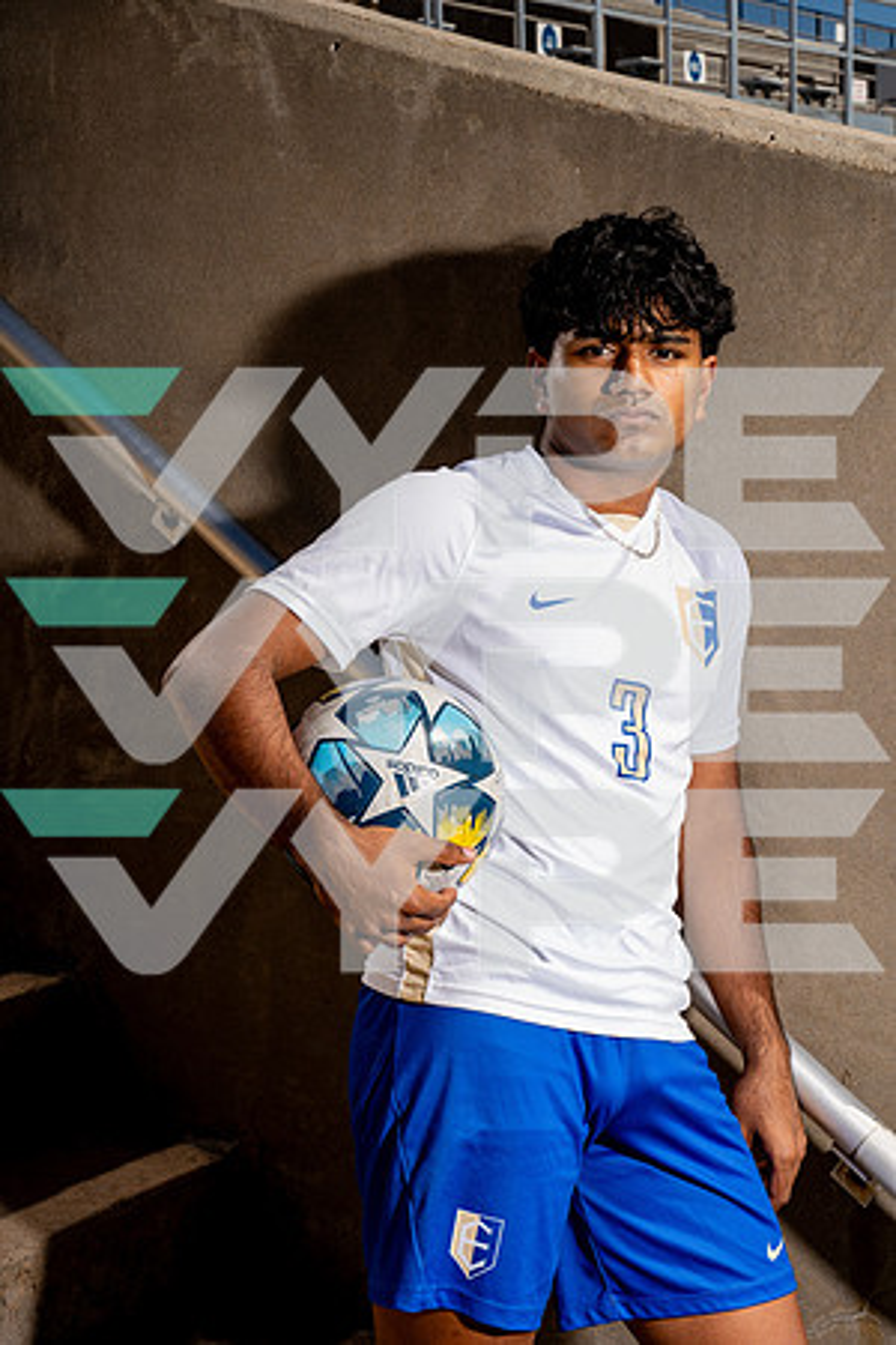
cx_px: 448
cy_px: 672
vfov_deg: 28.8
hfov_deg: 19.5
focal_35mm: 70
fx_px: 2613
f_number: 14
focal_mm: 70
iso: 100
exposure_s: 1/250
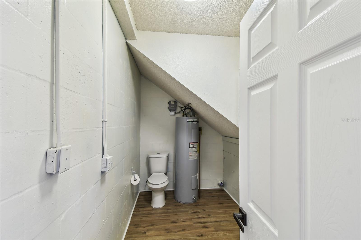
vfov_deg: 77.3
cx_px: 180
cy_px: 120
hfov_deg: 100.4
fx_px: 150
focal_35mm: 15
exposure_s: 1/4
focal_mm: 10
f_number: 7.1
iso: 100
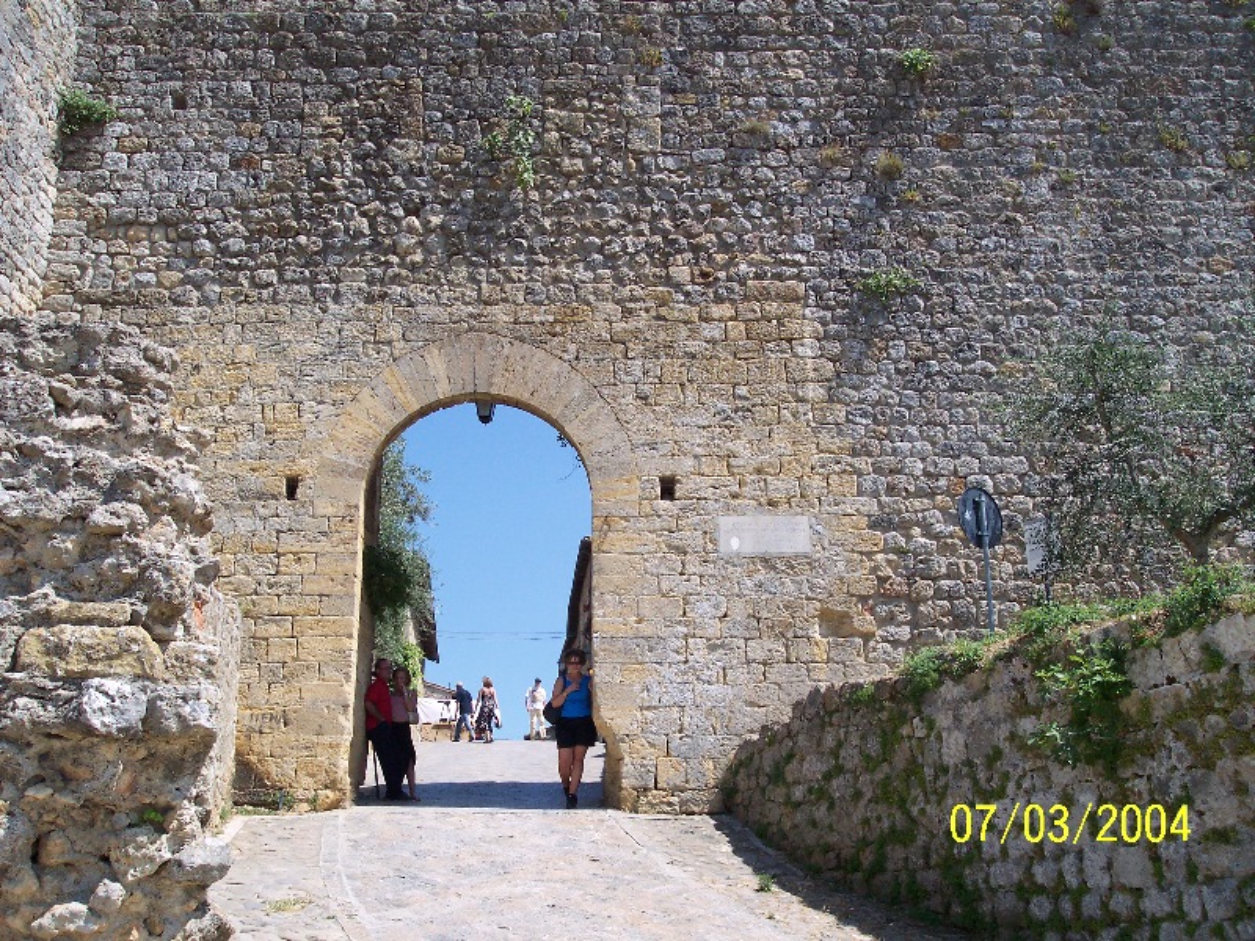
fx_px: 1378
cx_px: 628
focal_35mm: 38
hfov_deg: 49.0
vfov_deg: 37.7
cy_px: 470
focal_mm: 8
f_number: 4.8
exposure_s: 1/700
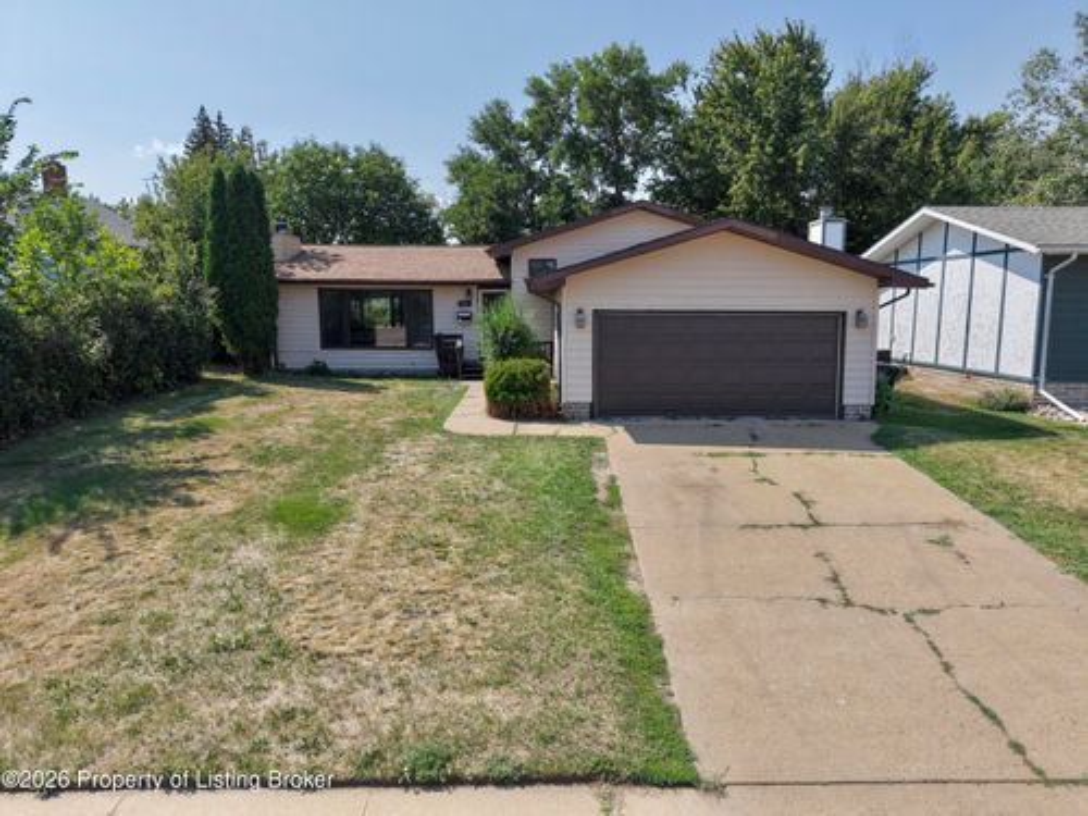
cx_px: 544
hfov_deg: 71.6
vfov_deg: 56.8
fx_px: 754
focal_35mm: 24
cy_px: 408
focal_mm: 8.67
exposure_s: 1/5000
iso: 250
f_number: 1.8
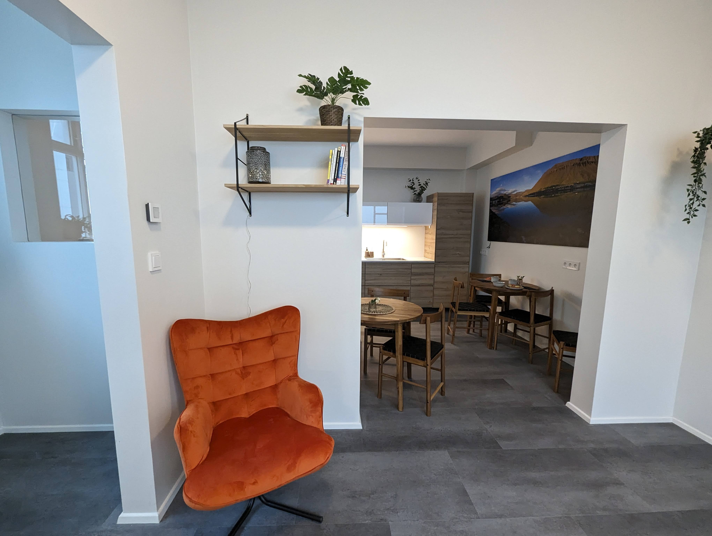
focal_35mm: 13
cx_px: 356
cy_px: 268
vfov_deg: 90.1
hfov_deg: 106.1
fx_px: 268
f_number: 2.2
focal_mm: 1.95
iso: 338
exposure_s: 1/47.5
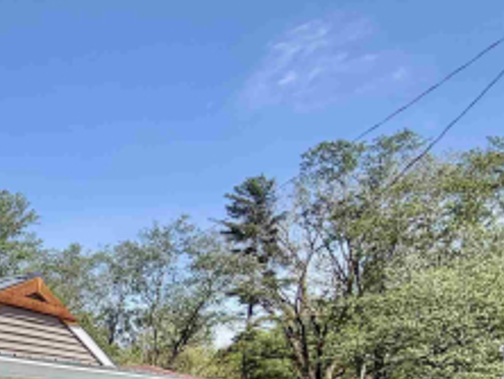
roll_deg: +0.7
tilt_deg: -6.8
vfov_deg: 28.6
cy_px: 483
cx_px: -251
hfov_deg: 28.7
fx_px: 612
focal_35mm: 42
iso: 25
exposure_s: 1/770
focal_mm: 2.22
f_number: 2.2
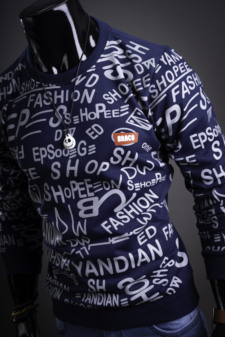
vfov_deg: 37.5
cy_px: 168
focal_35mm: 53
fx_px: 497
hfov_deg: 25.5
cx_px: 112
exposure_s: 1/250
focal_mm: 53
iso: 100
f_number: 8
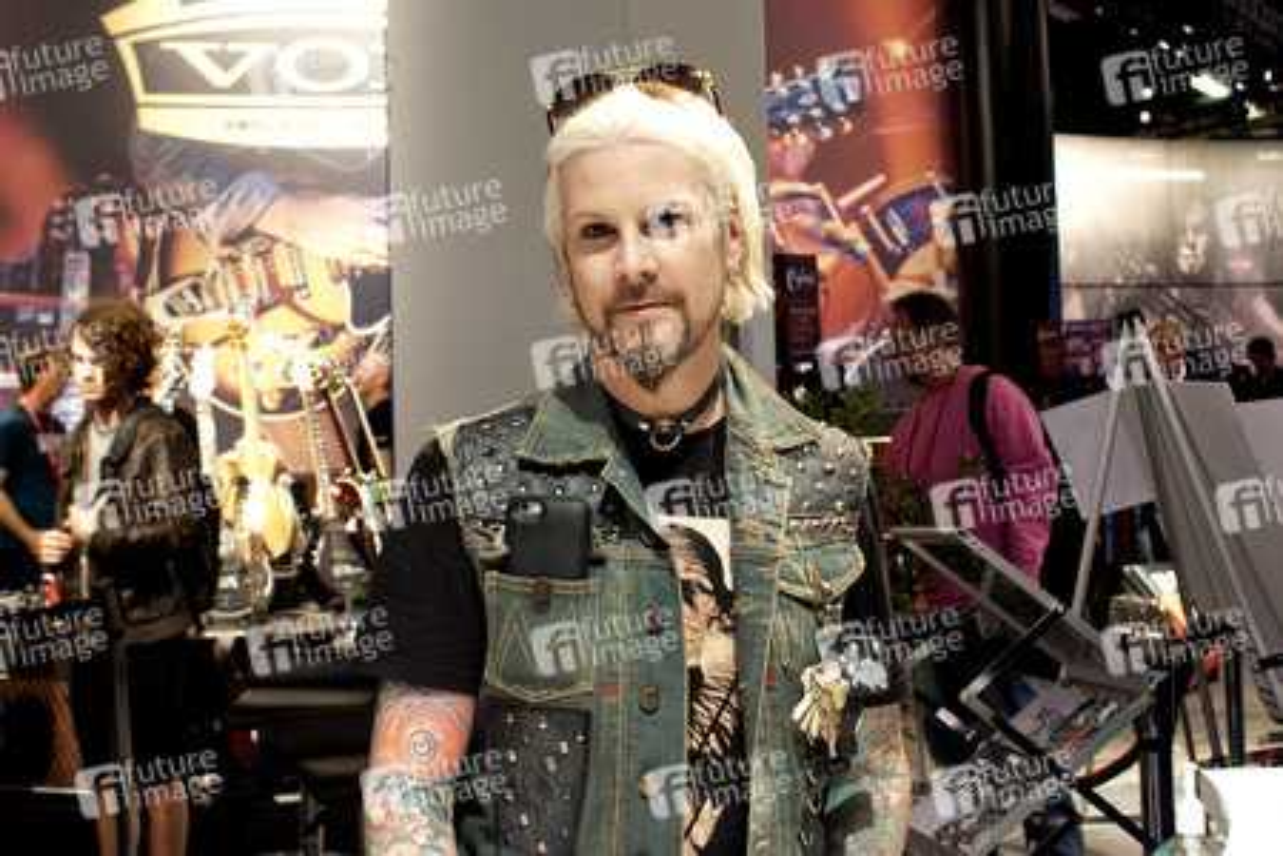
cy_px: 428
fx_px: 1283
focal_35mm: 36
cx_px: 642
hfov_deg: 53.1
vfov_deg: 36.9
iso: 1250
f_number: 5.6
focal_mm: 24
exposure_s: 1/125
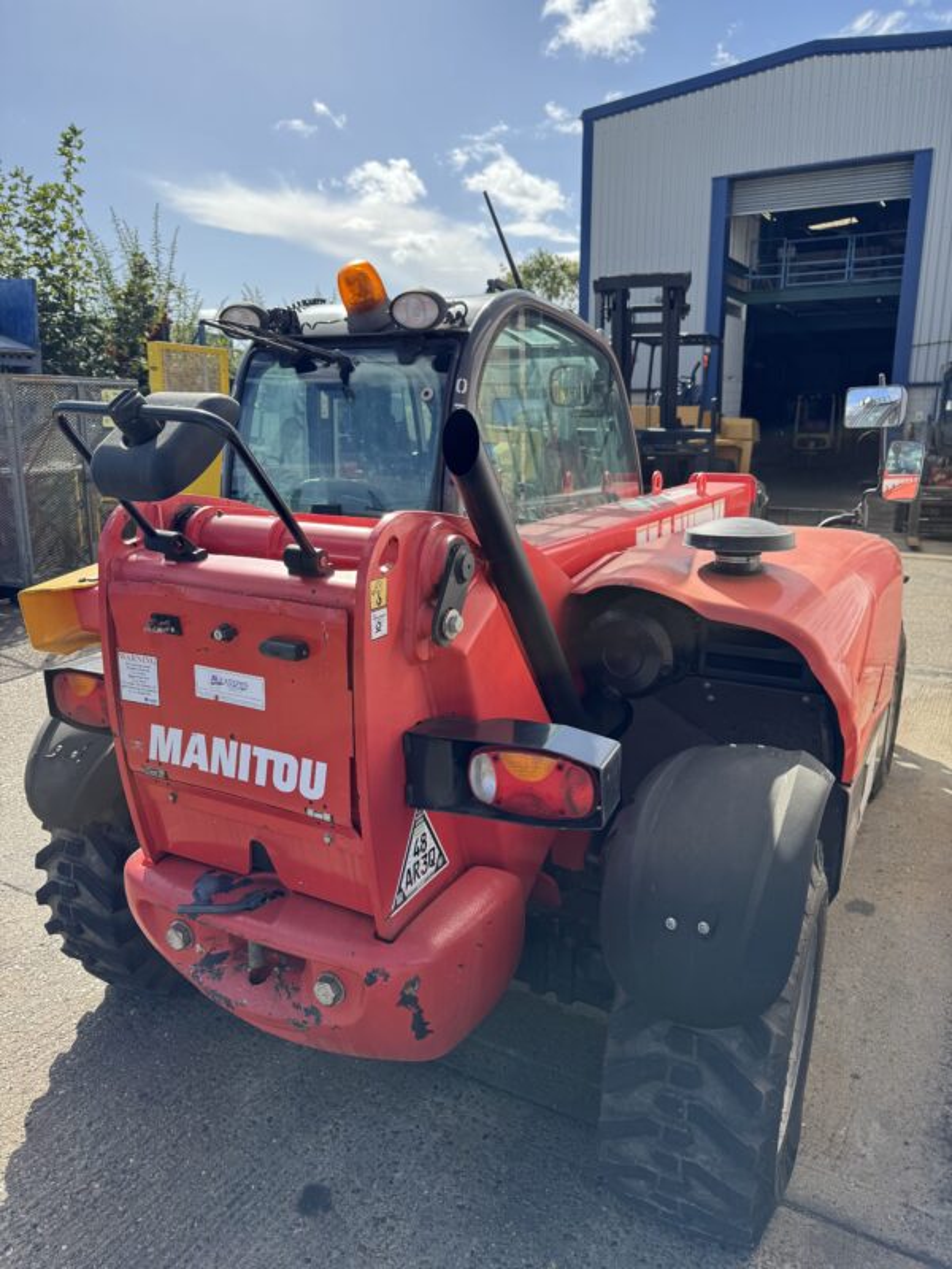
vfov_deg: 71.6
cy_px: 634
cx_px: 476
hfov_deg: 56.8
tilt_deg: -12.7
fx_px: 880
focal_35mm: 24
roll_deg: +0.4
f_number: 1.78
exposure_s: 1/1980
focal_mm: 6.76
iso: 80
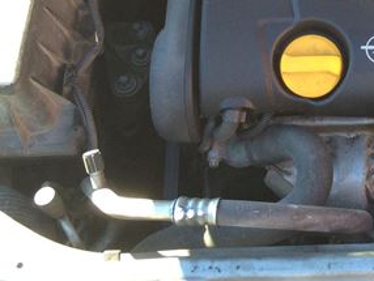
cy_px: -16
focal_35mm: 81
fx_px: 876
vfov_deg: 17.7
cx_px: 439
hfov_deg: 22.4
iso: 50
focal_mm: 4.15
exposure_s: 1/120
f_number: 2.2
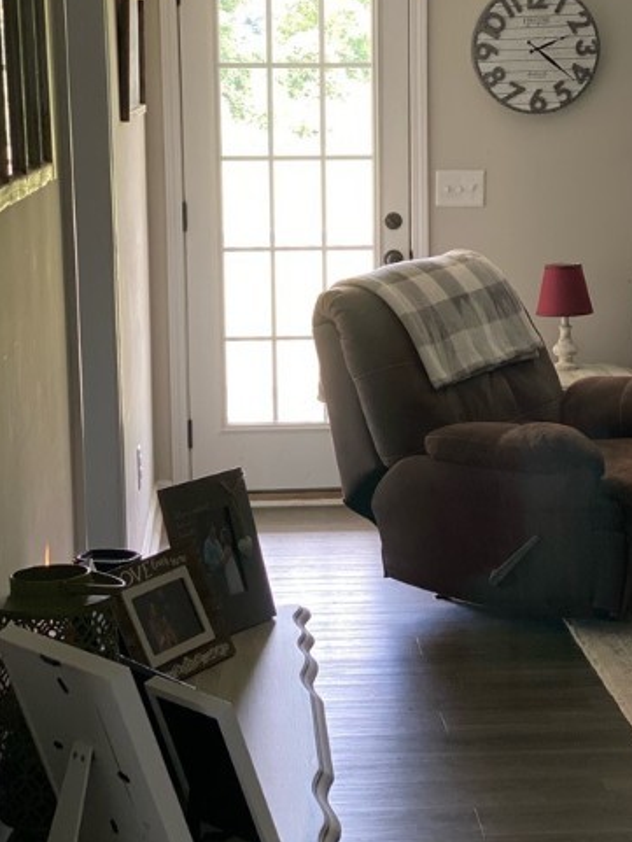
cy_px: 452
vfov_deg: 23.5
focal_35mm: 83
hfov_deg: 17.7
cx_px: 417
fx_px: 2020
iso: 125
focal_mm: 6
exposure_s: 1/40
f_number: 2
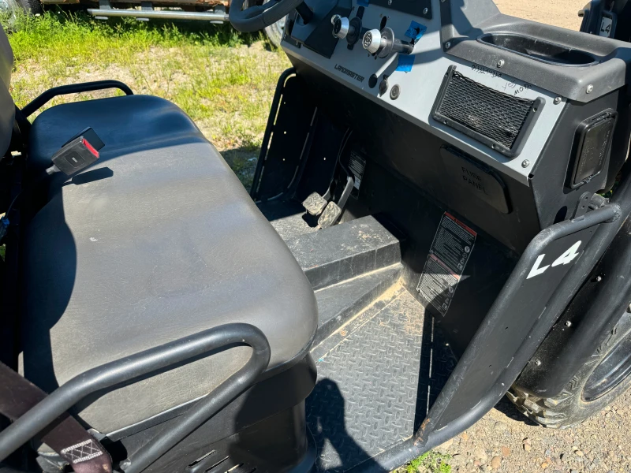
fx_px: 437
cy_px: 236
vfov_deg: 56.8
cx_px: 316
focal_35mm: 24
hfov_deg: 71.6
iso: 80
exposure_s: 1/1818
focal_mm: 6.76
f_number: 1.78
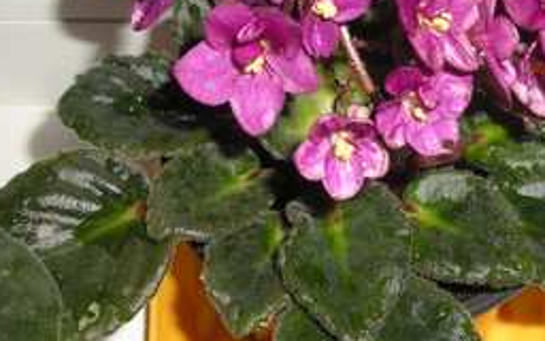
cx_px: 353
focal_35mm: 69
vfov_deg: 18.8
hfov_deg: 29.6
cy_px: 128
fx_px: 1025
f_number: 8
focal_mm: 7.9
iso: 64
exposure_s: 1/60
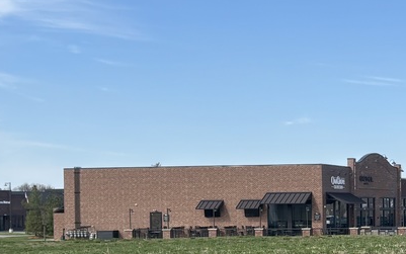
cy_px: 243
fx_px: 1096
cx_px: 425
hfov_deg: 20.2
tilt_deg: -1.3
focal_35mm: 99
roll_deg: -0.4
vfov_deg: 13.1
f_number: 1.6
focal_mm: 5.96
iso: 50
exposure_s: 1/3311
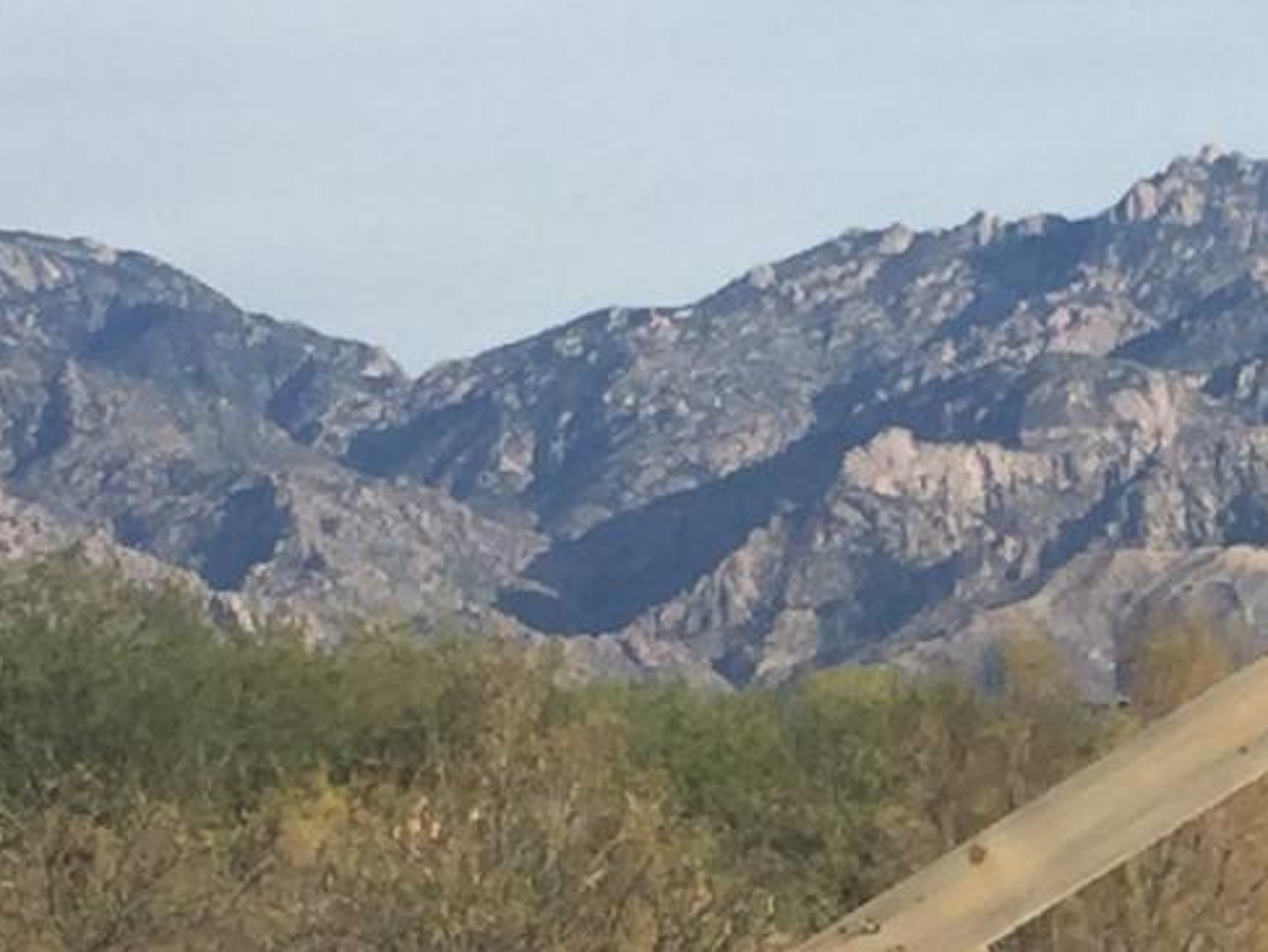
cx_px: 1307
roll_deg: -0.3
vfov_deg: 8.3
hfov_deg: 10.9
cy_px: 759
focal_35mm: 179
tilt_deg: +1.5
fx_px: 6560
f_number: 2.2
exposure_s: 1/2326
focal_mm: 4.15
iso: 32
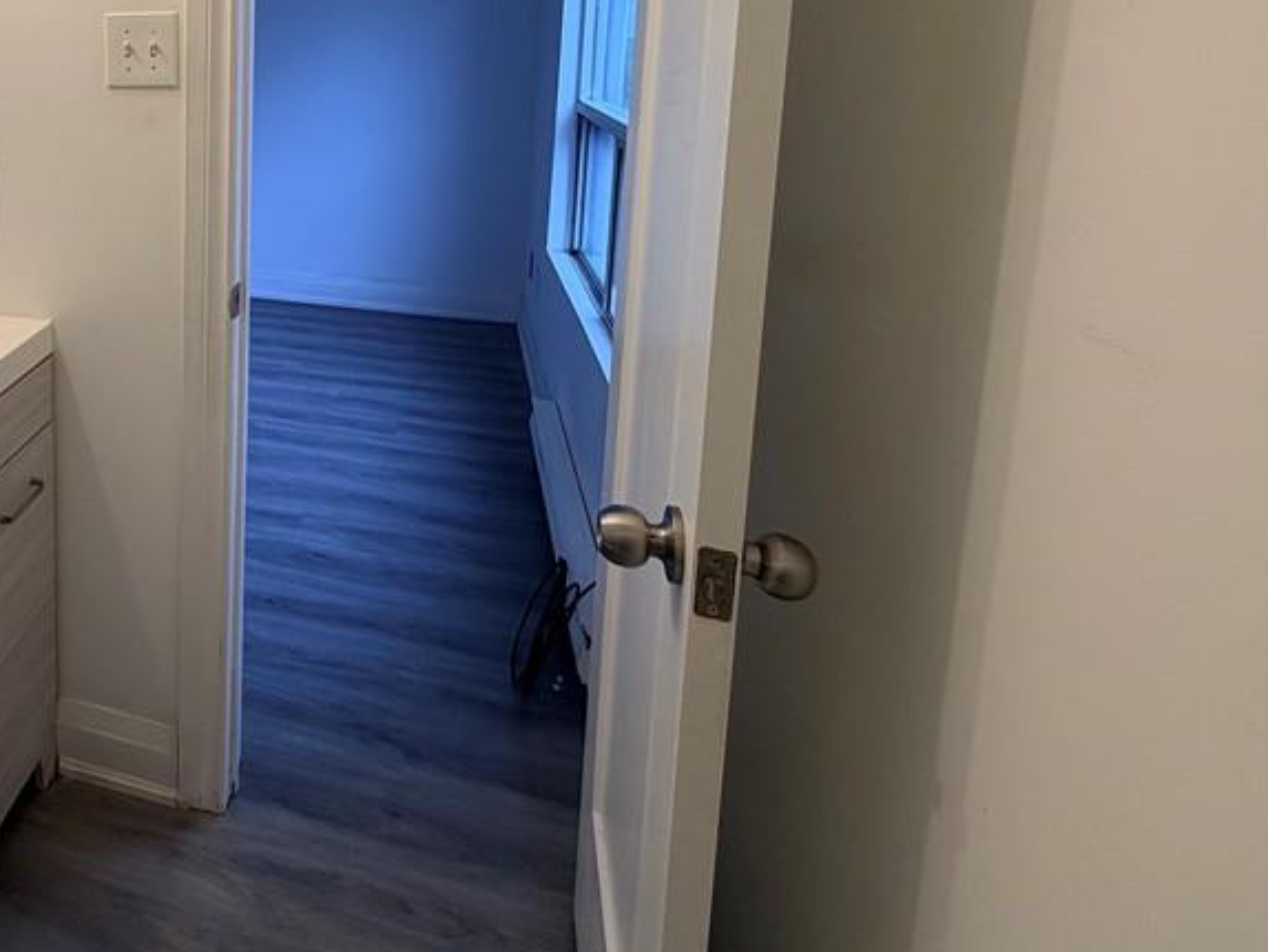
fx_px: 916
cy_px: 135
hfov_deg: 59.9
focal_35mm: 25
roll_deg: +0.8
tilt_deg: -6.6
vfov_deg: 50.1
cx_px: 148
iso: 64
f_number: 2.2
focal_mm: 2.22
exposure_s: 1/120
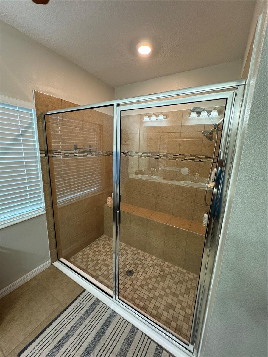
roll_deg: -2.3
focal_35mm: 14
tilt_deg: -12.9
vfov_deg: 102.1
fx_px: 145
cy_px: 178
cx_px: 134
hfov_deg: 85.7
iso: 200
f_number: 2.2
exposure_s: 1/60
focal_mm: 2.22
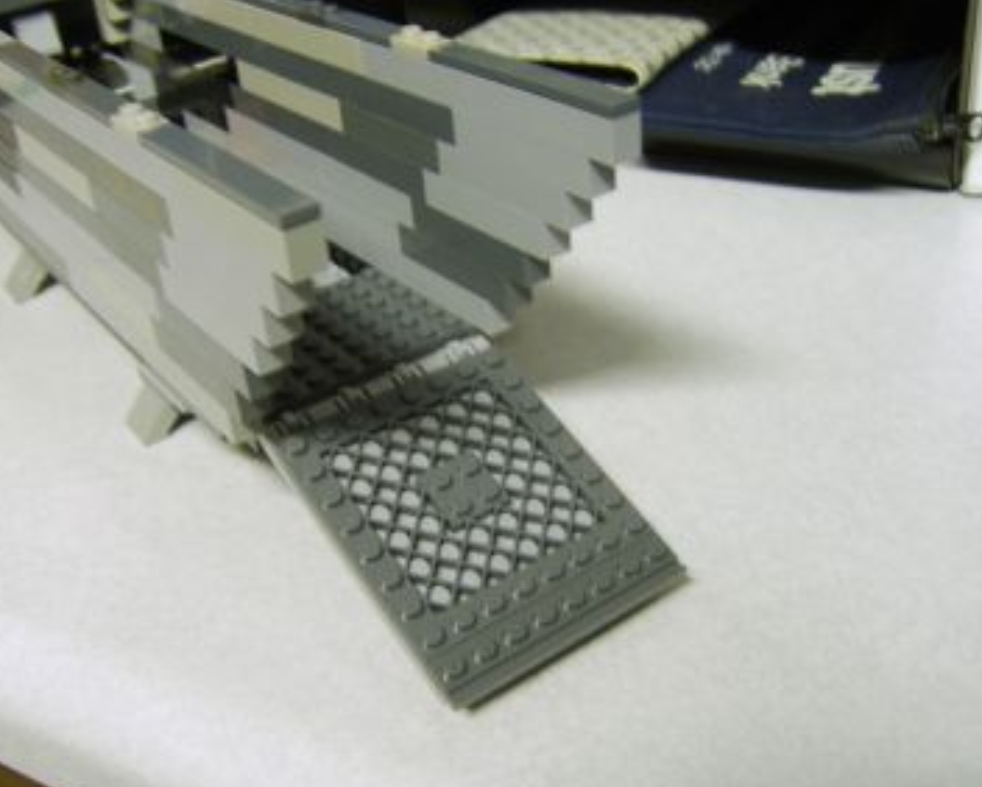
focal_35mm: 33
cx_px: 471
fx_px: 960
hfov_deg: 54.2
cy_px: 399
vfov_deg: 44.6
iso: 71
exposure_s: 1/5
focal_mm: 8.13
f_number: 2.7
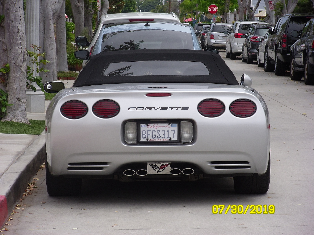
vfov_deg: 10.1
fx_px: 1333
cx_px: 157
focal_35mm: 147
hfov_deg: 13.4
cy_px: 118
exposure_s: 1/430
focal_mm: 26.6
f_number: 5.1
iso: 80
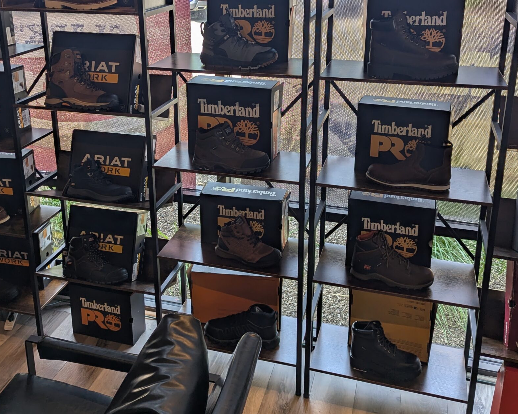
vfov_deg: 38.6
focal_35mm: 38
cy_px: 127
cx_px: 237
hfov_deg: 47.9
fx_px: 582
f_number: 1.85
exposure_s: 1/177
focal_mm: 6.81
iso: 41
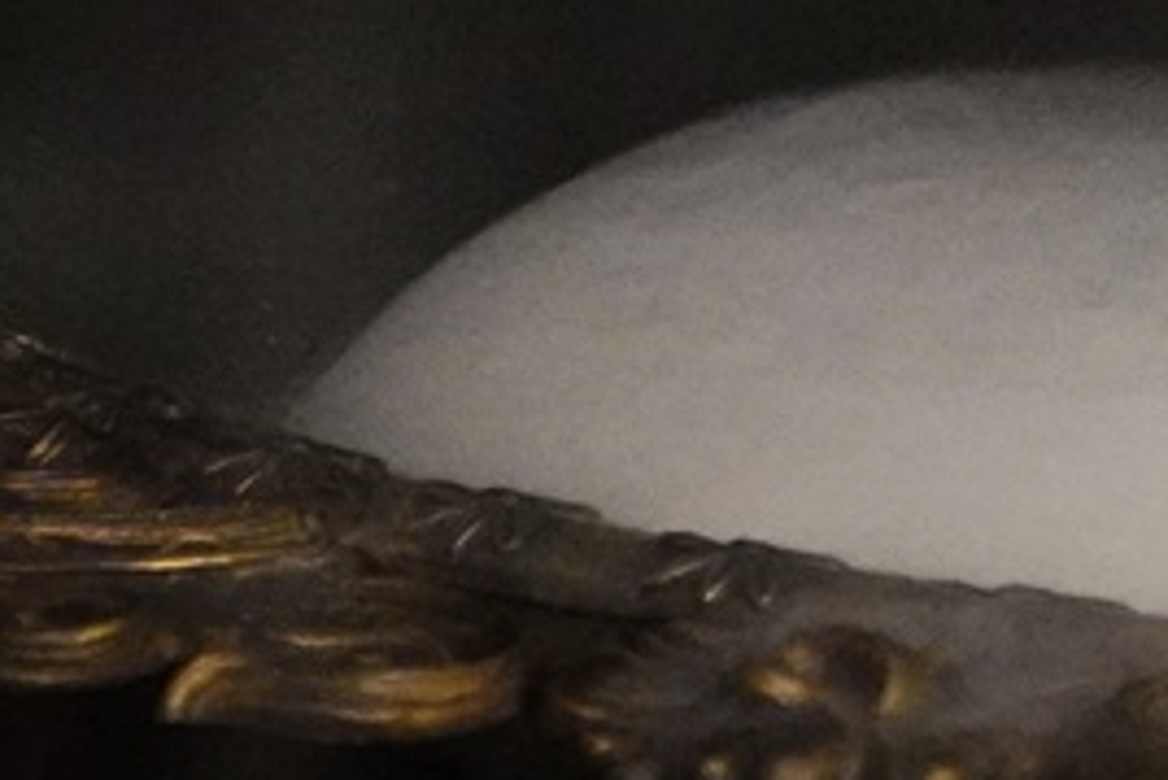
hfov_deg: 8.2
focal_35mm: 242
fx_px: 7855
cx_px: 2157
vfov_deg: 5.6
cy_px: -821
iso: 6400
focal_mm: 27
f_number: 4
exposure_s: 1/80
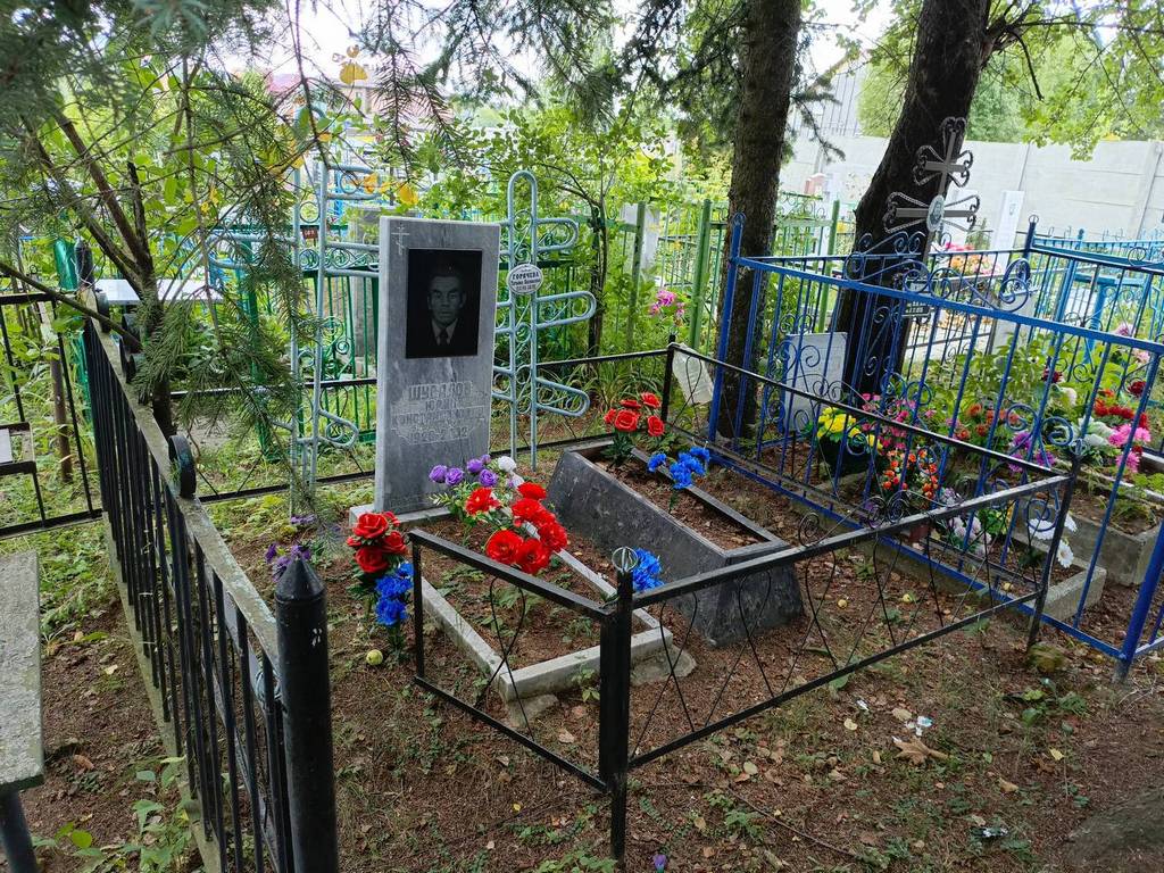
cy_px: 436
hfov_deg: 69.4
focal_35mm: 25
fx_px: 841
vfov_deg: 54.9
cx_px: 582
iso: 158
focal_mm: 4.76
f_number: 1.69
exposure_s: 1/100
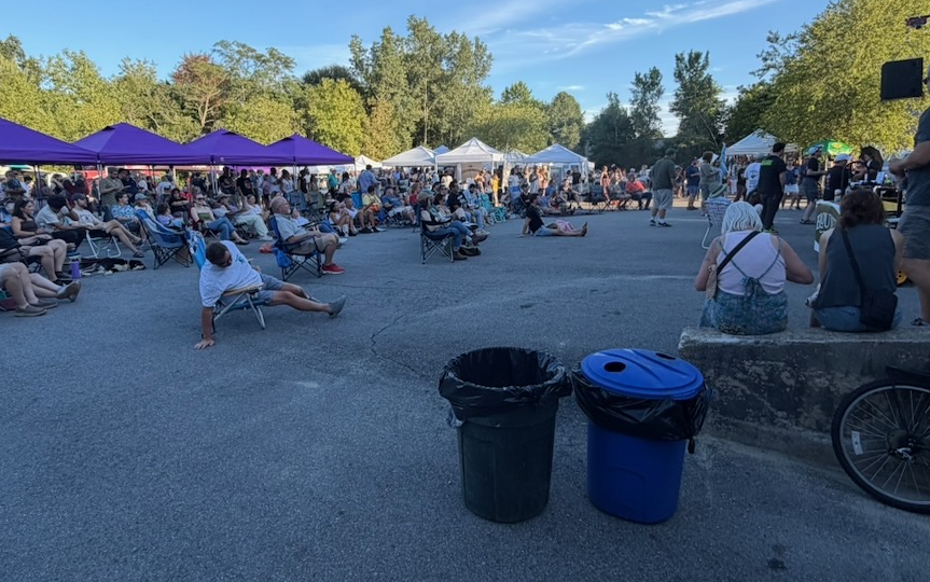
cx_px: 462
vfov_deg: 55.0
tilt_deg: -9.9
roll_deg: +0.8
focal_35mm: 22
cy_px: 265
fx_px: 558
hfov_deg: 79.6
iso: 50
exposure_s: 1/502
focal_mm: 2.22
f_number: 2.2
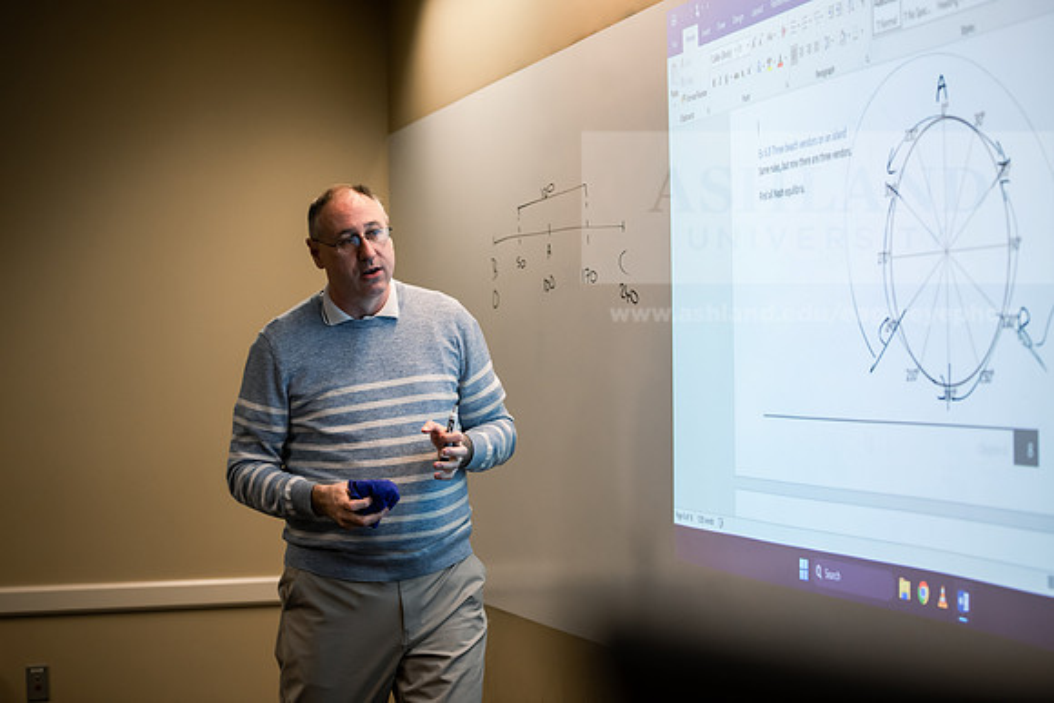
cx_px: 527
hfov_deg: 28.8
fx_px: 2050
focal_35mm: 70
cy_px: 352
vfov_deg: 19.5
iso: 1000
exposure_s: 1/200
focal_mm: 70
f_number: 3.5
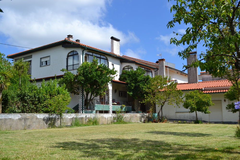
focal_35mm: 36
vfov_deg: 36.9
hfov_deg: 53.1
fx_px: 240
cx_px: 120
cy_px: 80
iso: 100
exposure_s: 1/250
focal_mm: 24
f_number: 8
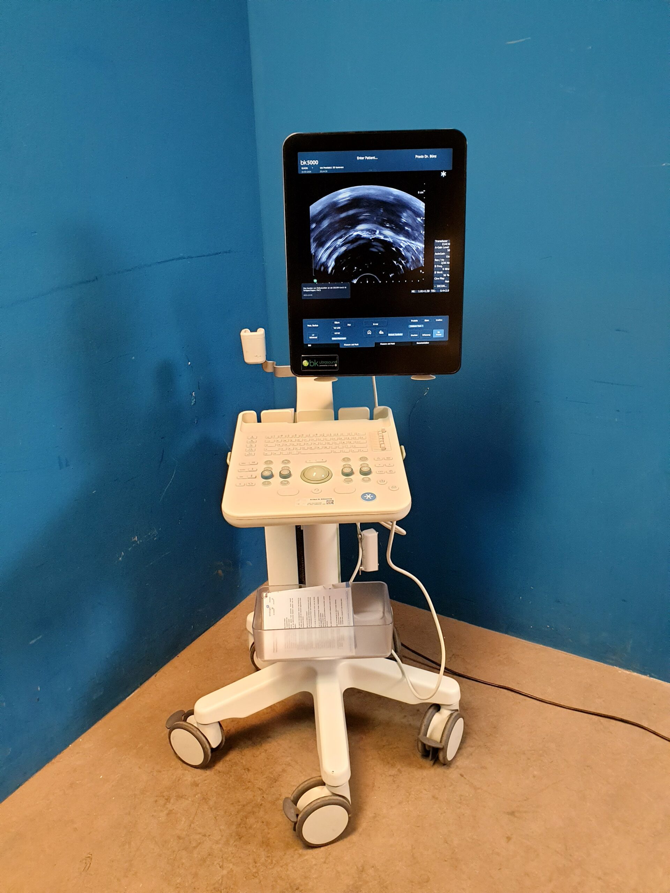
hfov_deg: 53.1
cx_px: 335
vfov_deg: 67.3
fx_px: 671
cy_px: 446
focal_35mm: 26
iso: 250
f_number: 2.4
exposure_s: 1/38
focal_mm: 4.3
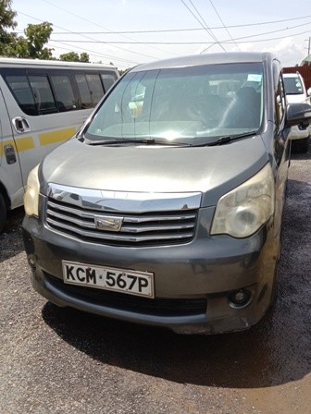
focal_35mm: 26
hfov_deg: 53.1
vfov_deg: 67.3
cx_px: 156
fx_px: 311
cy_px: 207
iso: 100
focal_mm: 3.65
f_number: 2.2
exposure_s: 1/765
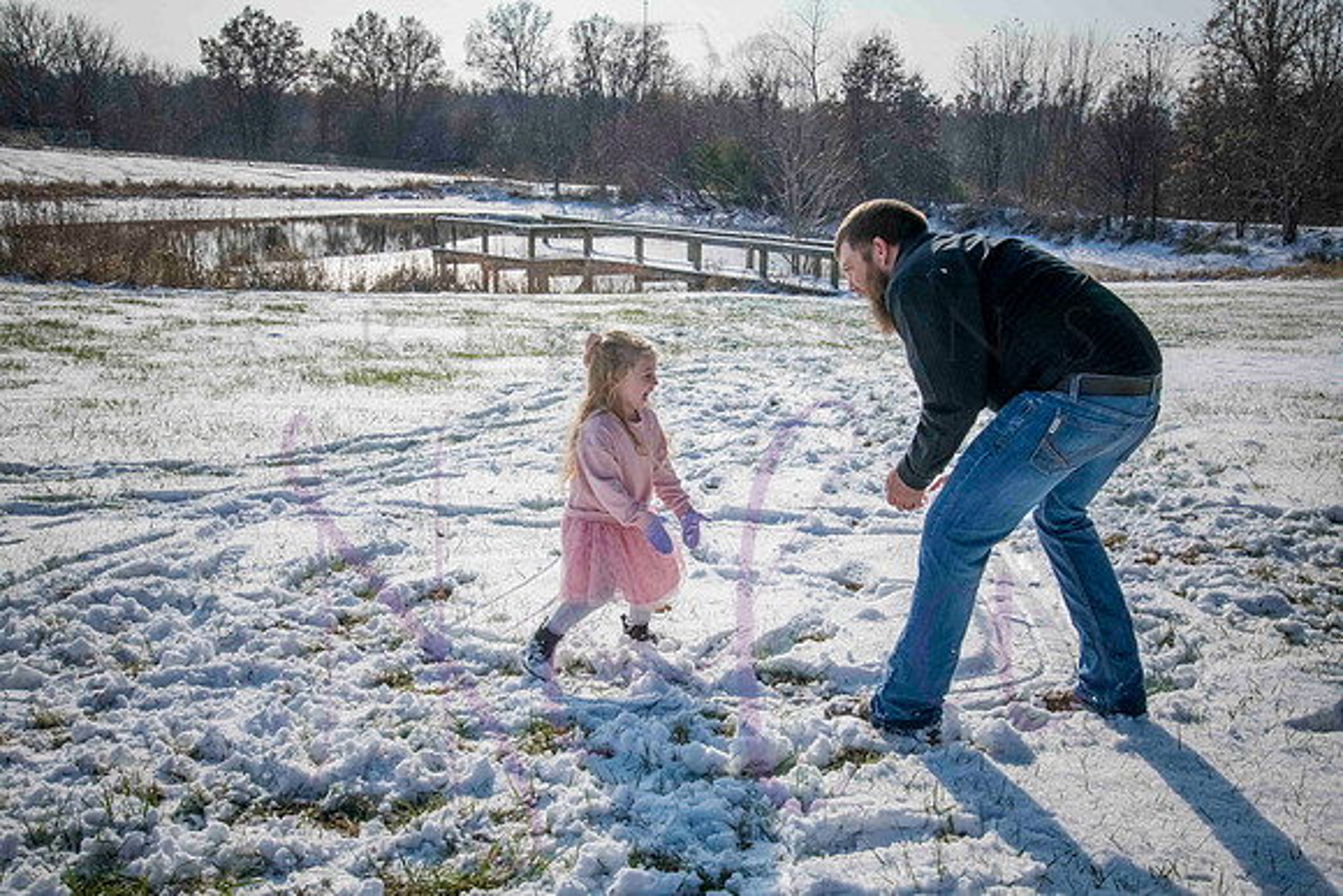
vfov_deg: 36.9
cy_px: 448
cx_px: 672
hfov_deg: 53.1
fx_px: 1343
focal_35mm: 36
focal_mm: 36
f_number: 16
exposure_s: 1/2500
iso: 800
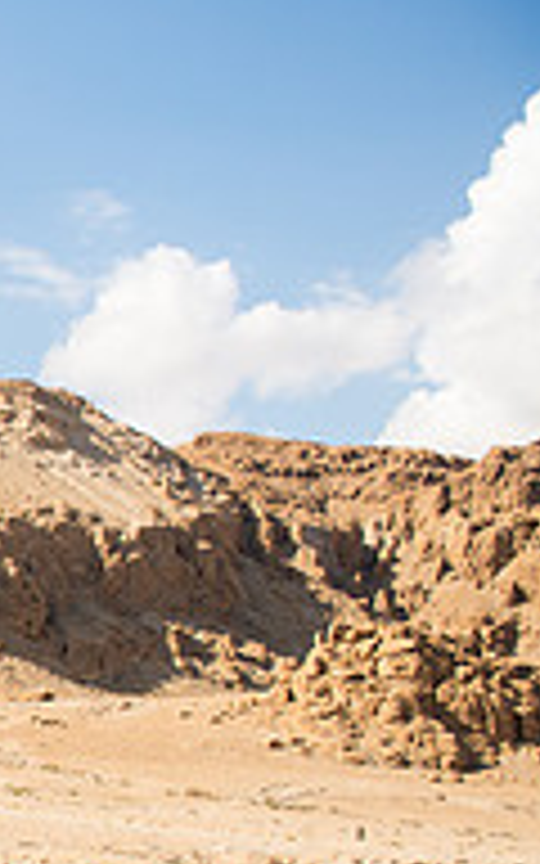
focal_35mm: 74
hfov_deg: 13.3
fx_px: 1742
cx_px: -734
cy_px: 754
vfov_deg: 27.0
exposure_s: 1/3200
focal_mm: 24
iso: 200
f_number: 2.8
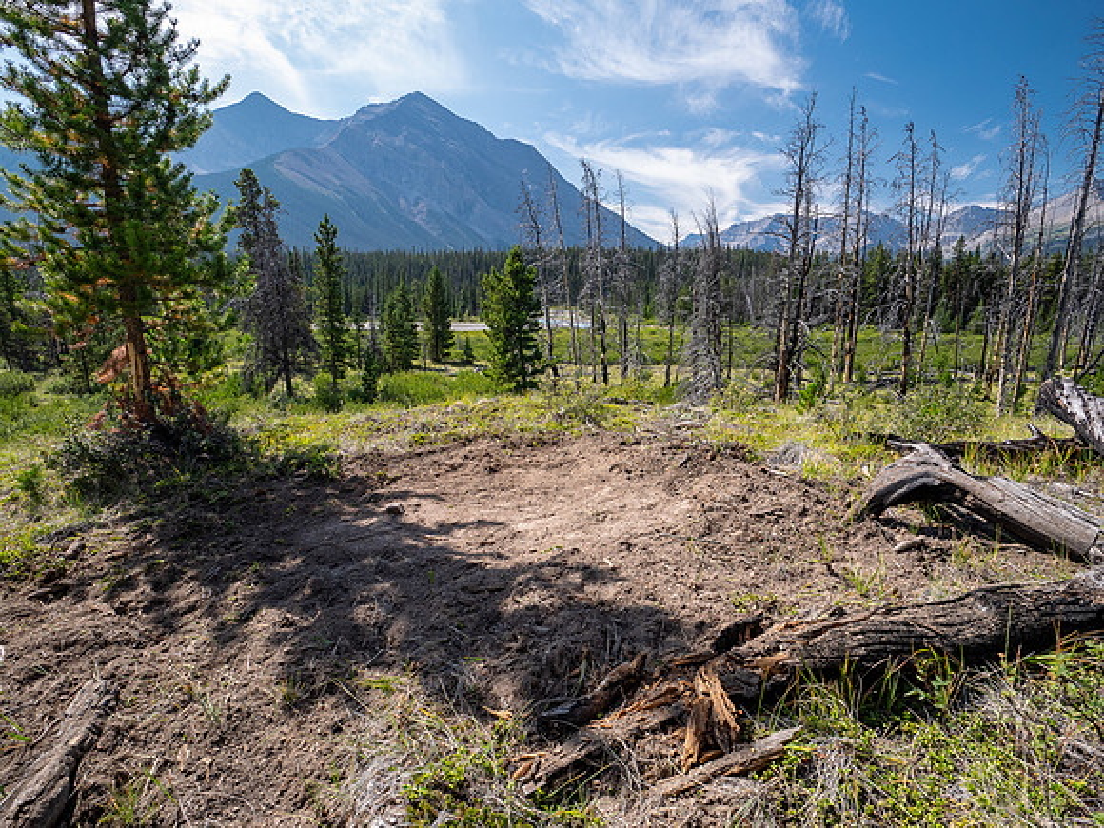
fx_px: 574
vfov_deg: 71.6
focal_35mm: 18
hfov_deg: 87.8
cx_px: 552
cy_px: 414
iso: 200
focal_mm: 9
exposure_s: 1/60
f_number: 8
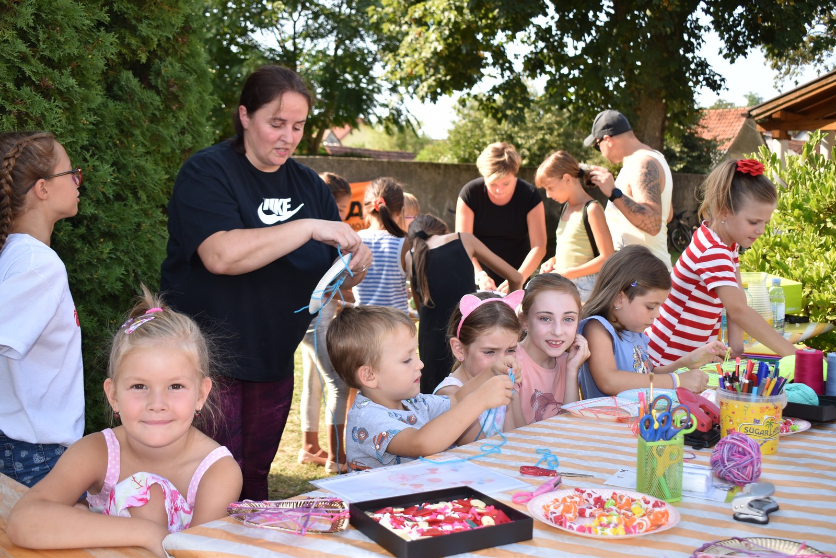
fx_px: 906
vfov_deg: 34.2
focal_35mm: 39
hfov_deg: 49.5
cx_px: 418
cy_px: 279
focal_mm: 26
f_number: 4.5
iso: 110
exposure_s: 1/200
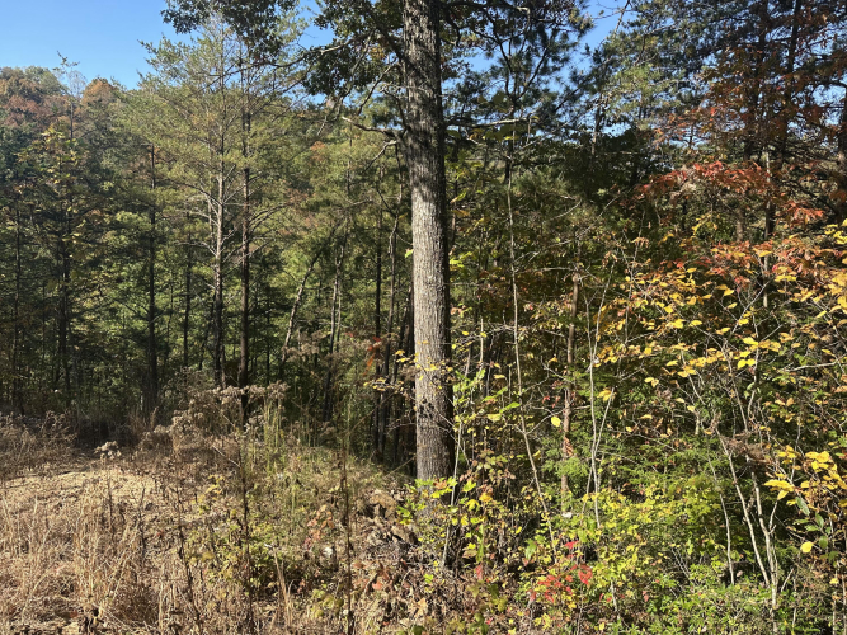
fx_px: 587
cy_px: 318
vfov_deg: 56.8
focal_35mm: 24
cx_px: 424
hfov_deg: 71.6
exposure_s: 1/1212
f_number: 1.78
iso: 80
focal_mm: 6.86
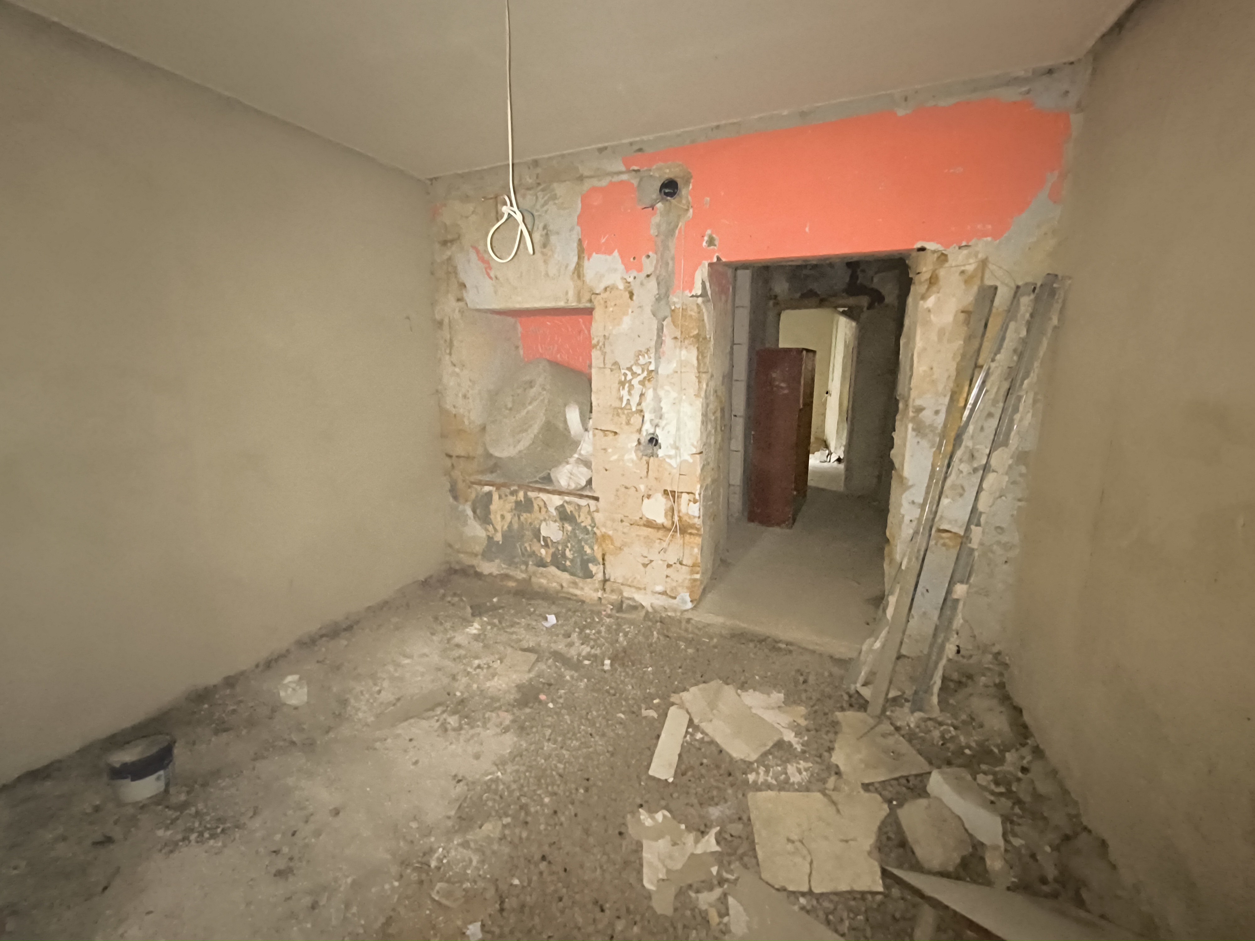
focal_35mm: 15
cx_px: 628
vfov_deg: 81.7
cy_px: 470
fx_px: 544
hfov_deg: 98.2
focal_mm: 1.91
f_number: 2.2
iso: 3200
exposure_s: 1/14.3
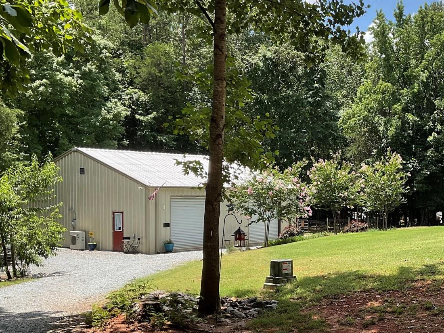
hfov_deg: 34.2
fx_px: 693
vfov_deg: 26.8
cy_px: 228
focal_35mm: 54
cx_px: 372
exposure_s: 1/855
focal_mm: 3
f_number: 1.8
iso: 16
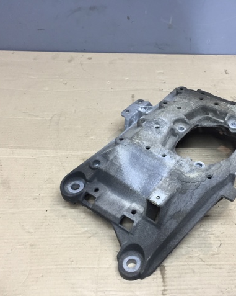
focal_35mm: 38
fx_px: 332
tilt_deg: -41.2
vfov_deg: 48.0
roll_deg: -5.0
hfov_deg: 38.7
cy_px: 148
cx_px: 157
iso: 80
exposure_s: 1/33
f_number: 2.2
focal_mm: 4.15
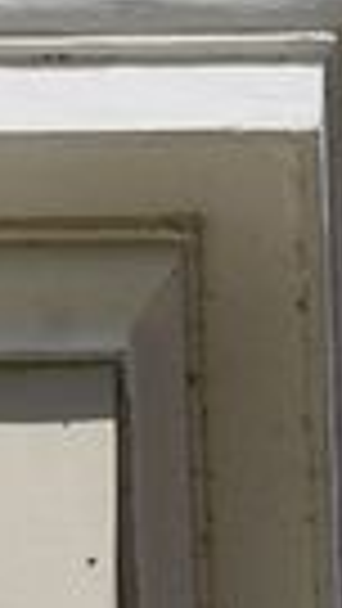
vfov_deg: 2.9
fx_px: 12164
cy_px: -153
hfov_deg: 1.6
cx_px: 495
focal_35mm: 755
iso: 100
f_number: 10
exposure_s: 1/400
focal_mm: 135
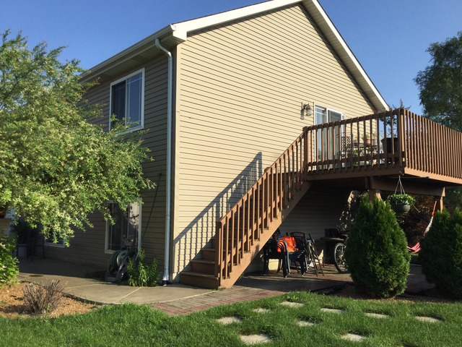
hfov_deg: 58.4
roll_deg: +0.0
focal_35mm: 31
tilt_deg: +4.1
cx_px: 231
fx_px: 414
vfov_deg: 45.4
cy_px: 174
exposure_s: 1/1253
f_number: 2.4
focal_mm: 3.3
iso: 25
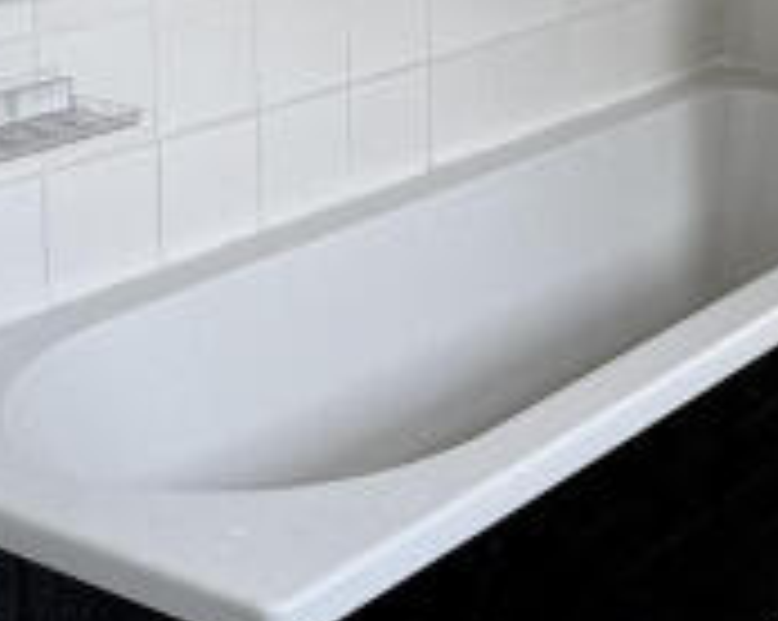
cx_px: 904
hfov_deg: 22.0
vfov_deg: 18.2
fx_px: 1863
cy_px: -76
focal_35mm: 81
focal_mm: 2.22
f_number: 2.2
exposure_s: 1/99
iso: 100
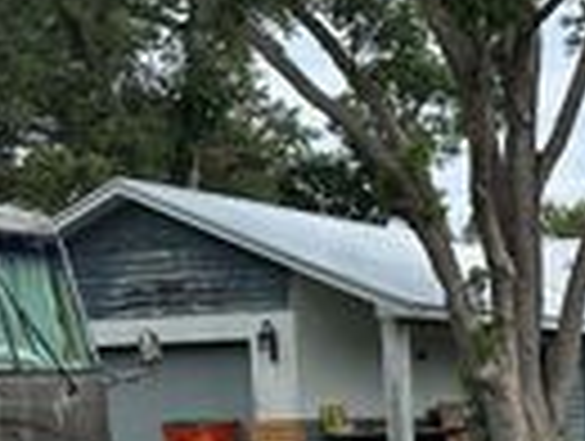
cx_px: 783
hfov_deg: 19.4
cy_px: 484
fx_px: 1558
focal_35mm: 92
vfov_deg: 15.7
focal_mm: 6.86
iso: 80
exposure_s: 1/4184
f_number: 1.78
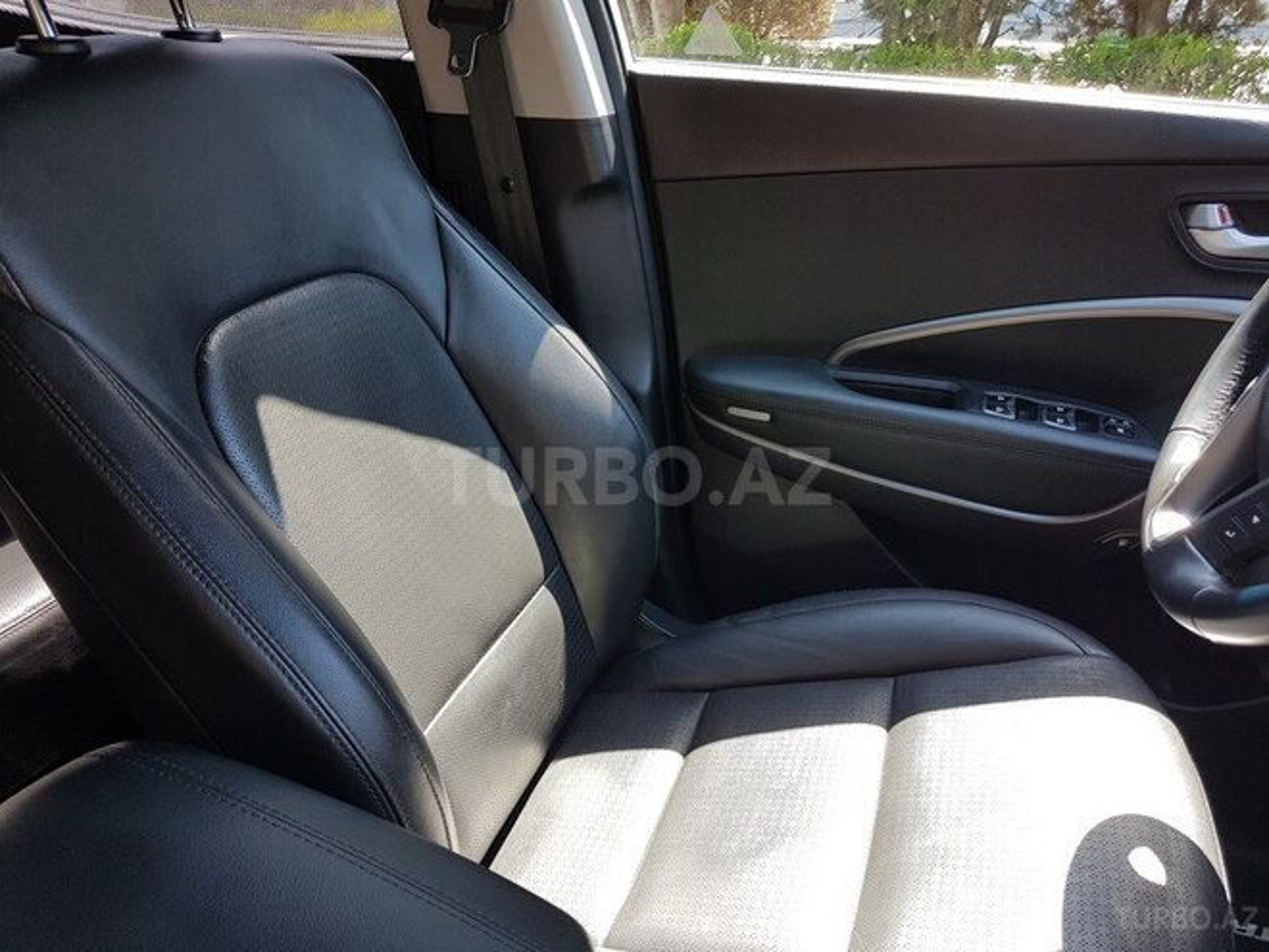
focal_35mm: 26
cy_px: 476
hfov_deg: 67.3
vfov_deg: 53.1
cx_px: 634
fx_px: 953
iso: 40
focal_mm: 4.2
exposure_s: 1/105
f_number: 1.7
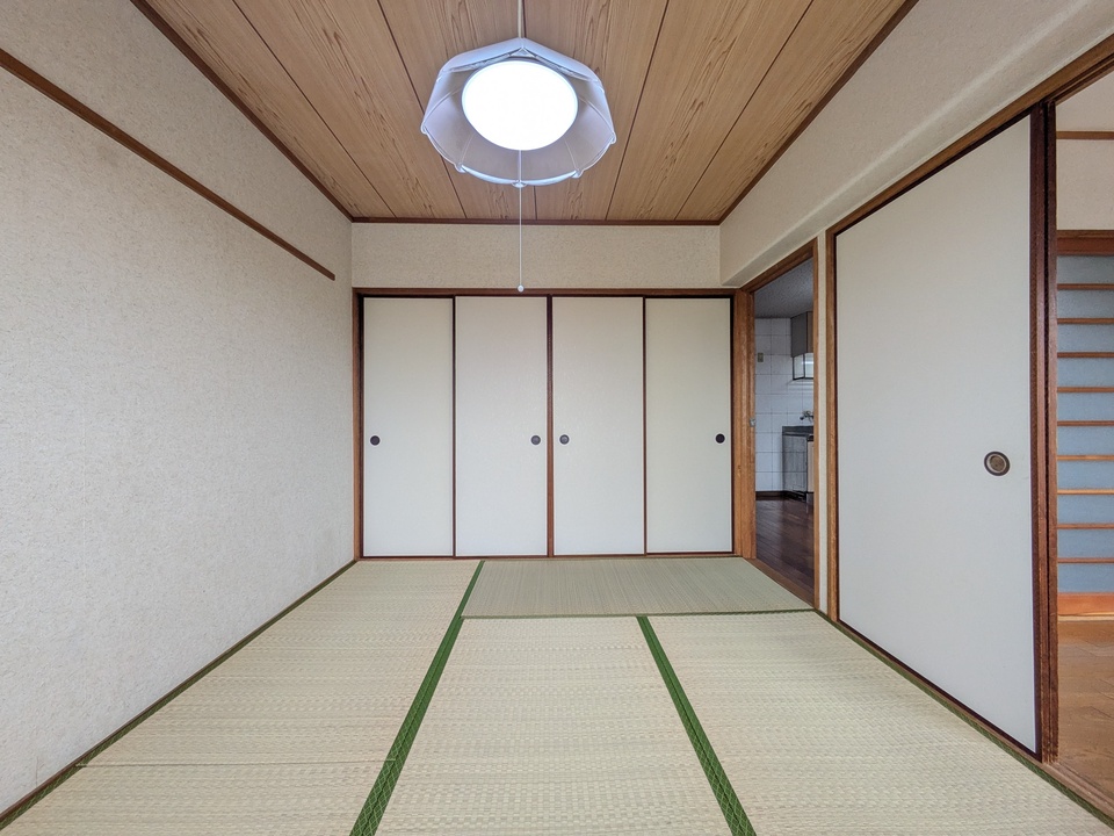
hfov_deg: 102.1
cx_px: 557
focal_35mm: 14
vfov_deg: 85.7
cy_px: 418
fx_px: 451
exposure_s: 1/120
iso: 54
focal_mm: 1.83
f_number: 2.2
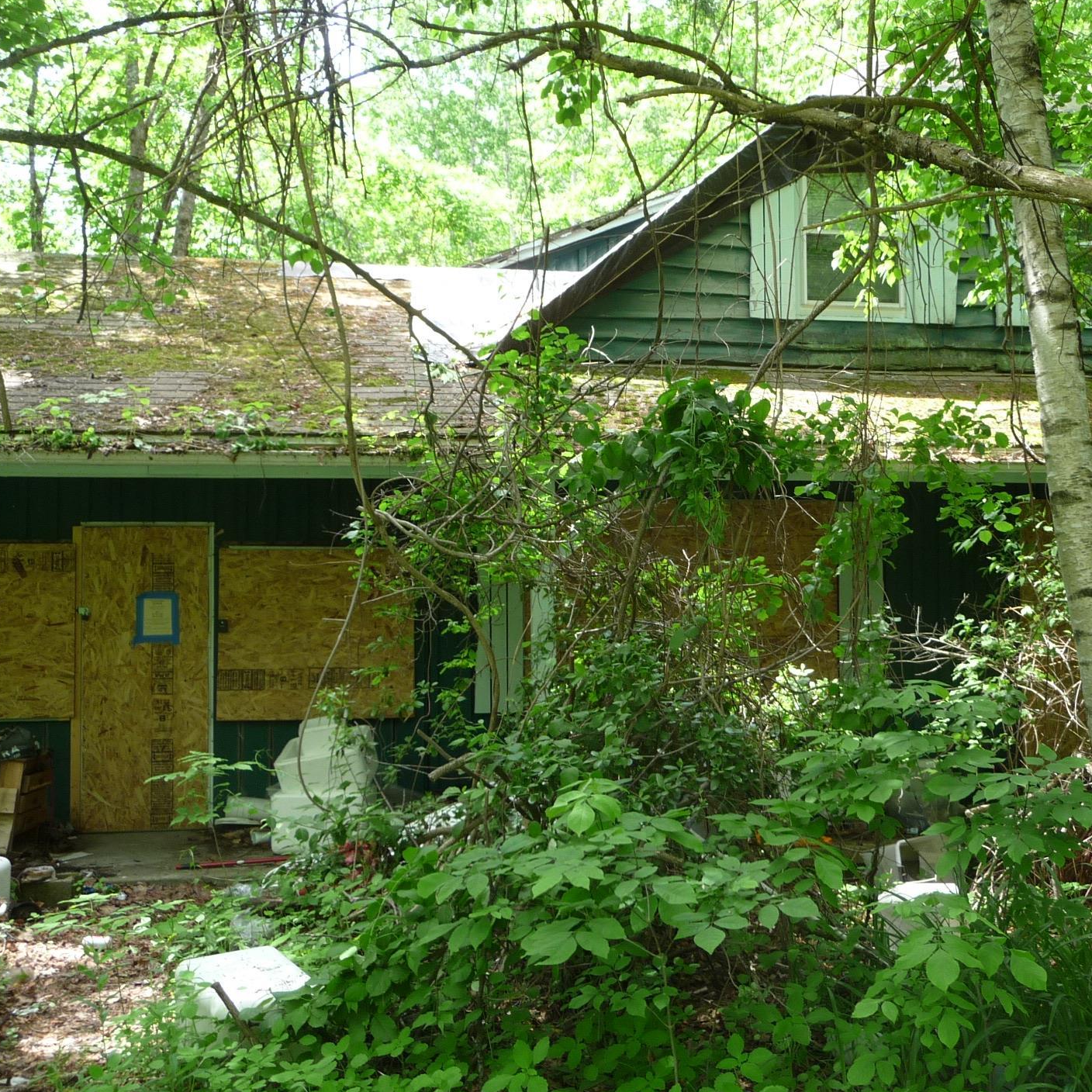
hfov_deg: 45.7
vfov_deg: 46.0
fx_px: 1285
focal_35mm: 36
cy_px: 516
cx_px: 671
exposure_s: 1/60
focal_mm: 4.7
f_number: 3.3
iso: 100
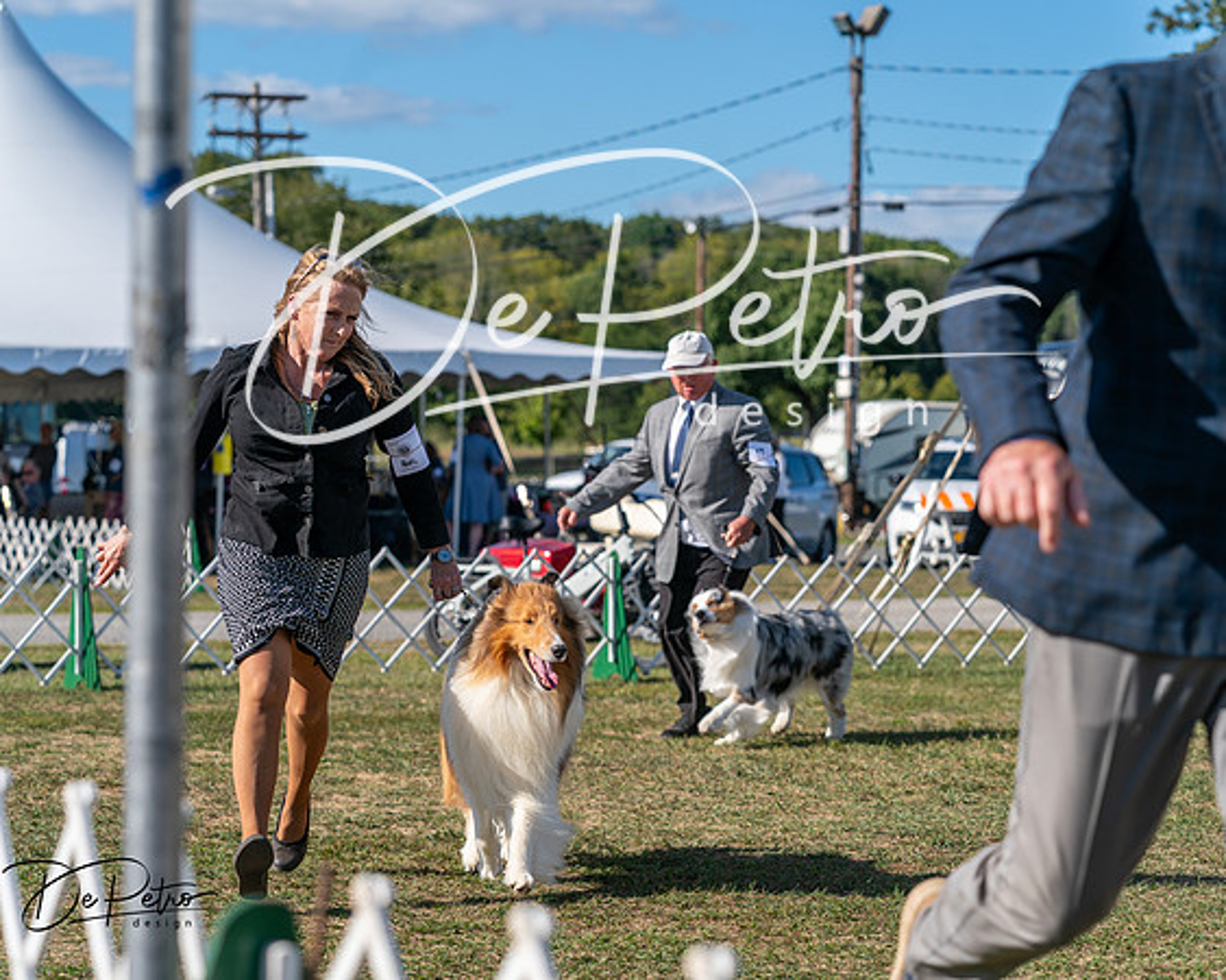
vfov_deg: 14.4
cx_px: 613
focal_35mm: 107
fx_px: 3881
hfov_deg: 18.0
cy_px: 490
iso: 125
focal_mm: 95
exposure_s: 1/1250
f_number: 4.5
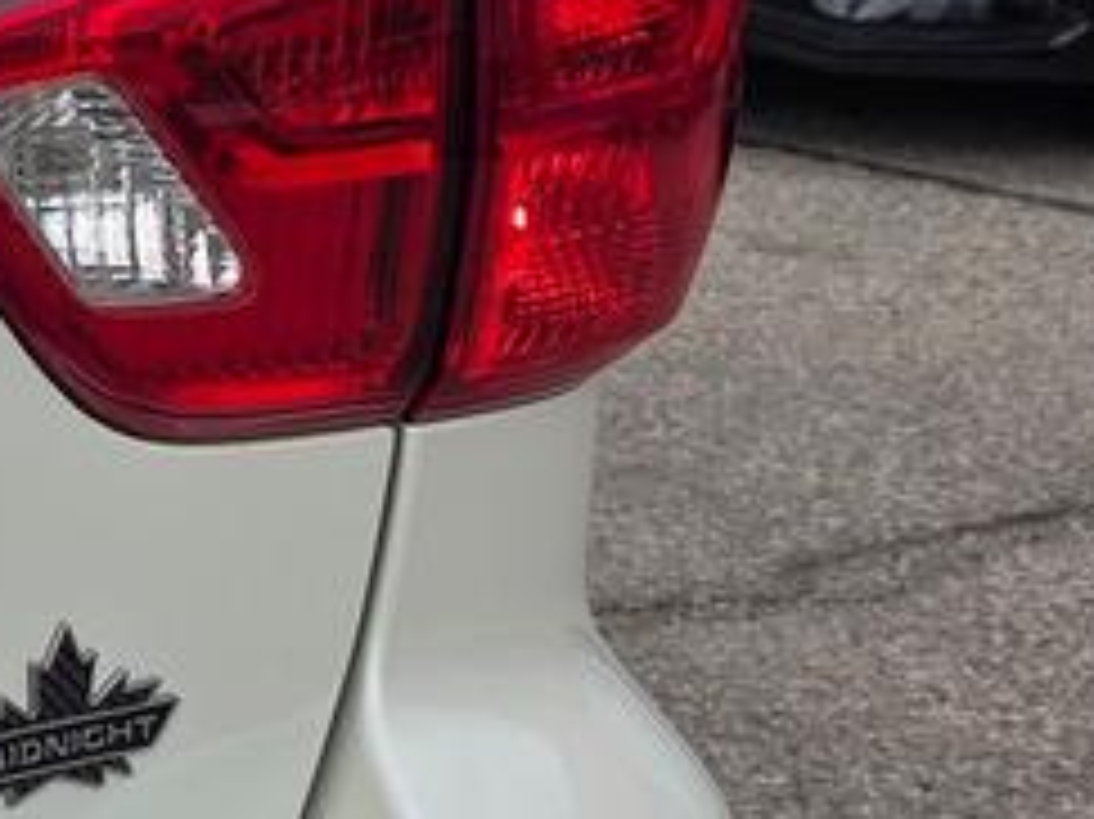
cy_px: 252
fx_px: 3822
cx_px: -1580
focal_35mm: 121
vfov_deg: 12.2
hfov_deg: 12.5
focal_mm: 6.3
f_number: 1.7
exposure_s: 1/3009
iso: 80
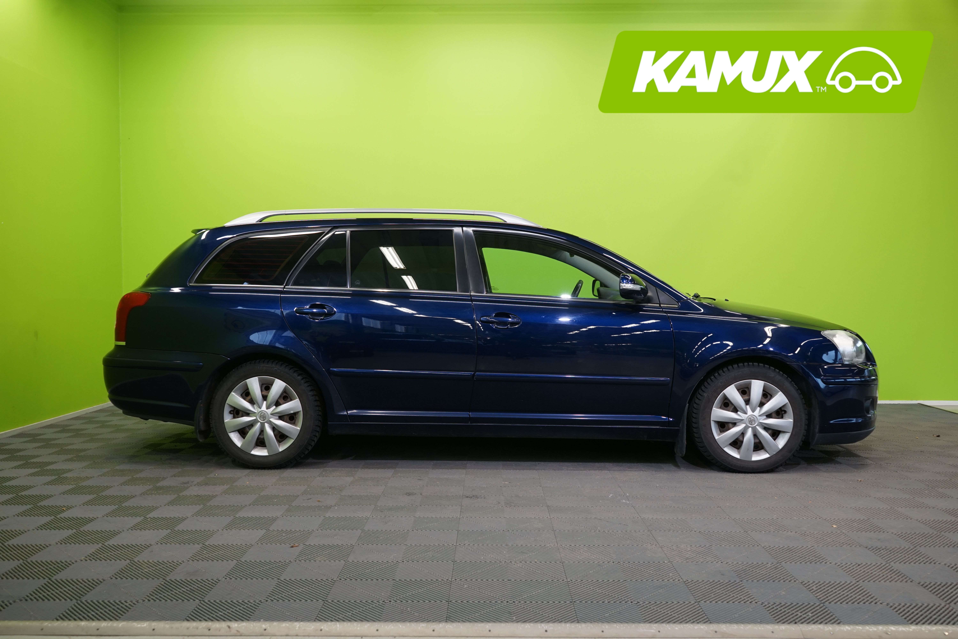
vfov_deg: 42.3
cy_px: 320
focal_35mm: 31
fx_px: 825
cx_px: 479
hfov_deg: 60.3
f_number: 6.3
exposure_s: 1/30
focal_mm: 31
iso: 640
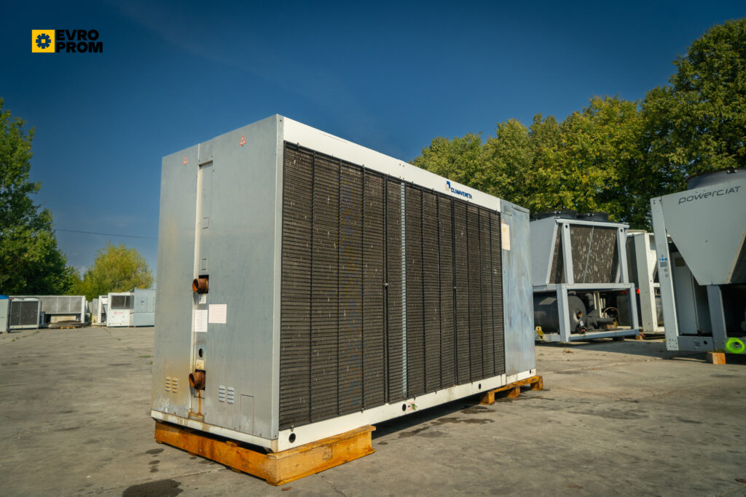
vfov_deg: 53.1
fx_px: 497
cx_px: 373
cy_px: 248
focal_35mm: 24
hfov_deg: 73.7
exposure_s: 1/1250
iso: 400
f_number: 5.6
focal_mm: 24
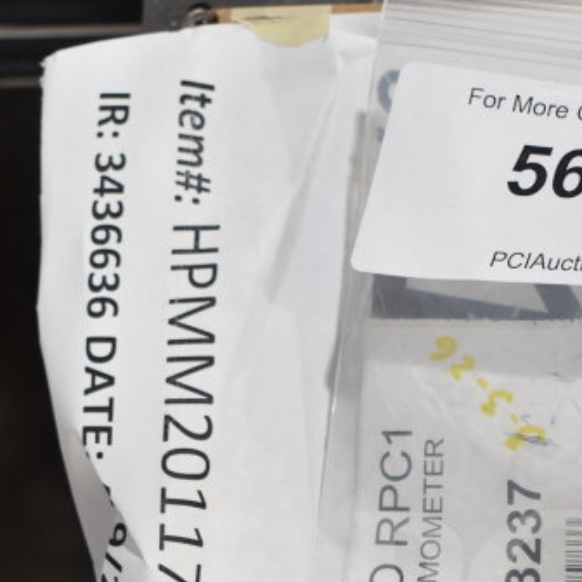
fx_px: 2245
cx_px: 508
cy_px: 649
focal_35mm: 118
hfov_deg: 14.6
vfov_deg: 14.4
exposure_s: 1/50
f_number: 4.5
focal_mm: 34
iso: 500
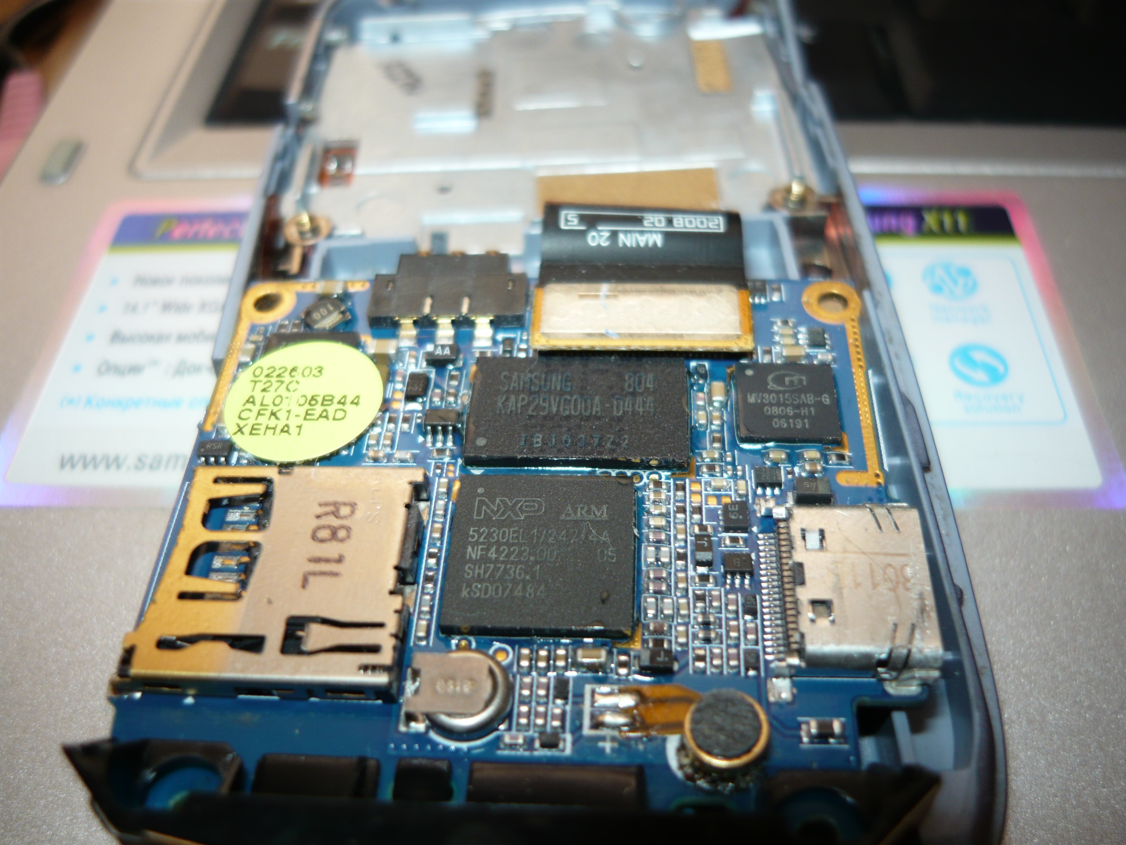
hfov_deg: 55.4
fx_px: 1073
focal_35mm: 33
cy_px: 422
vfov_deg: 42.9
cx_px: 563
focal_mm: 5.5
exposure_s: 1/30
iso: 100
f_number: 2.8
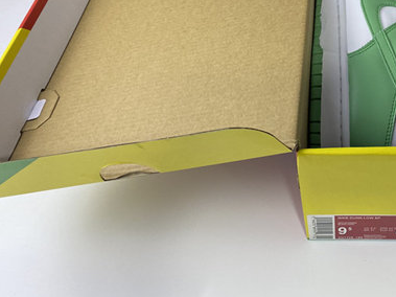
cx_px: 356
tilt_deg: -43.5
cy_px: 63
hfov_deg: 37.1
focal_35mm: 48
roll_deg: +1.2
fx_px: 549
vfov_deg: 29.6
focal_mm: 4.25
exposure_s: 1/71
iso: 125
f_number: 1.8
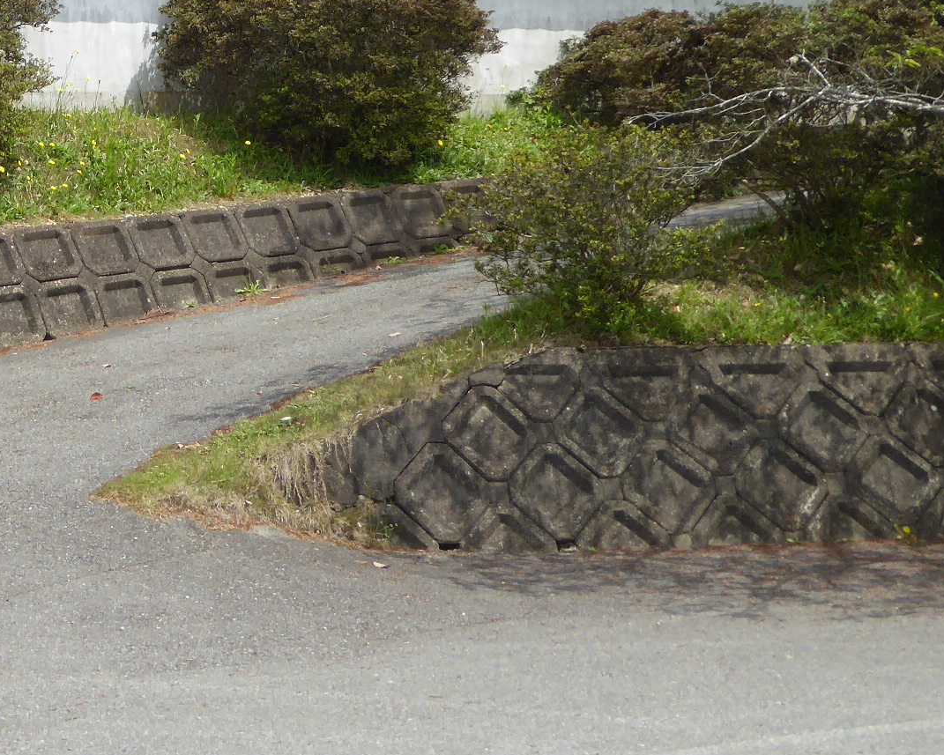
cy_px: -78
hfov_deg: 19.2
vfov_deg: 15.3
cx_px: 80
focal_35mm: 98
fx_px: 2738
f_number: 3.8
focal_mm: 7.2
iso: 100
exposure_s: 1/500
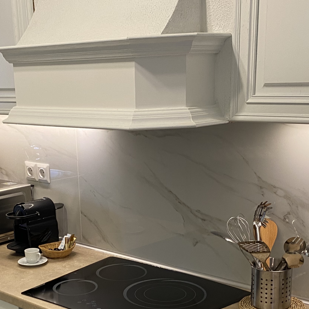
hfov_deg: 30.4
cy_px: 270
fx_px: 566
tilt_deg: -18.0
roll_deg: +1.7
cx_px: 106
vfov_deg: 29.5
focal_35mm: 56
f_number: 1.8
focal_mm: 4.25
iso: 80
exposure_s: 1/50
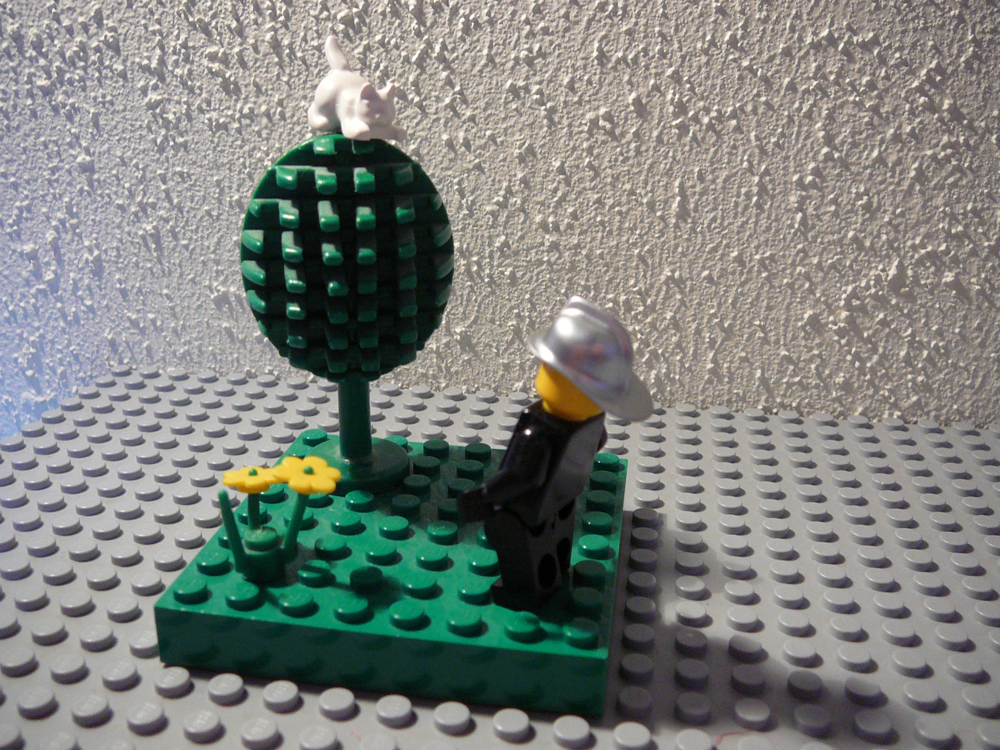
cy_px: 375
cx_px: 500
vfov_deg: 40.7
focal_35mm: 35
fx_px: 1011
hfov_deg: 52.6
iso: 200
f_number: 2.8
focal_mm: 5.2
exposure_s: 1/25
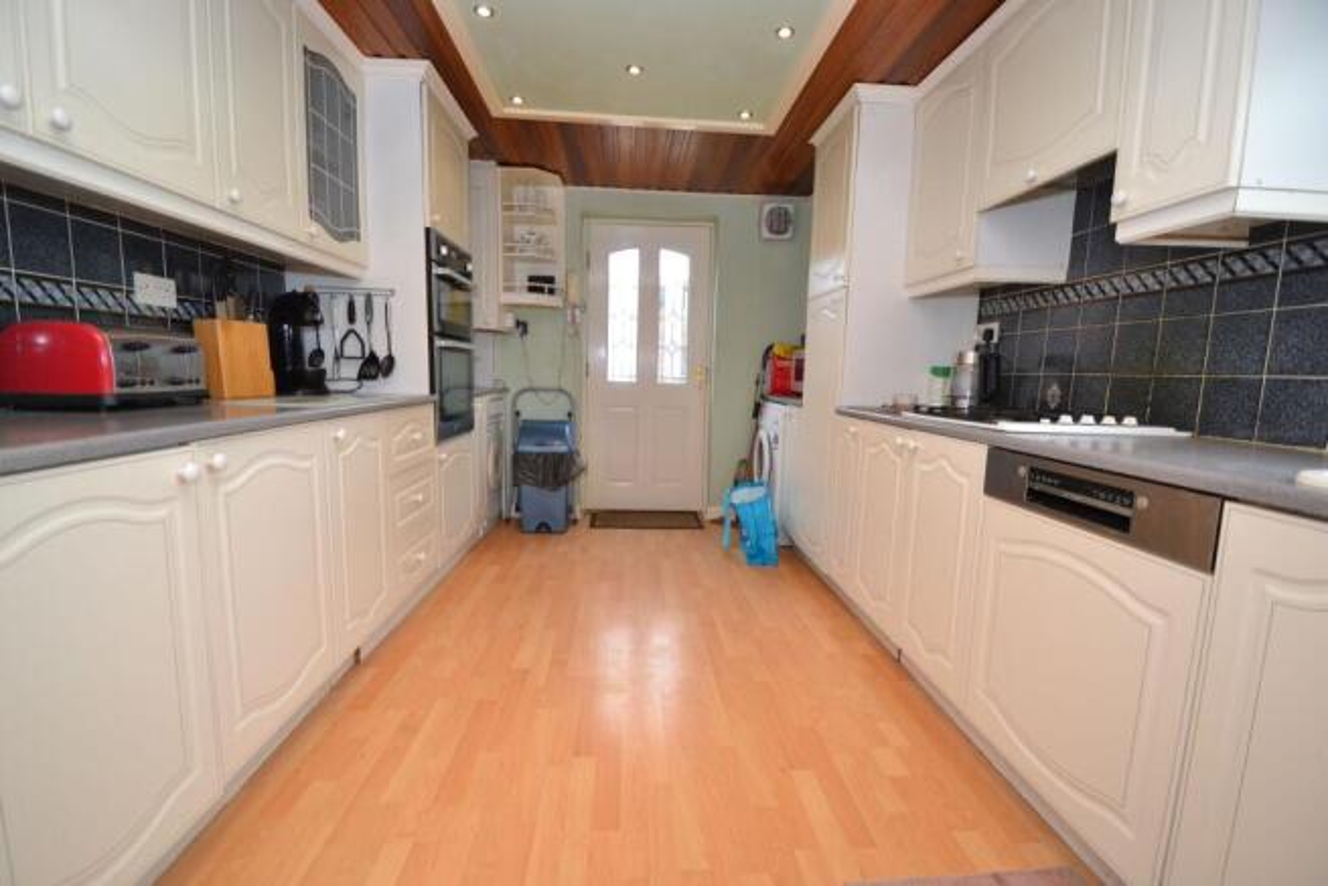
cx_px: 664
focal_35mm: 15
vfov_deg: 77.4
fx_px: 553
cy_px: 443
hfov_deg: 100.4
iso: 400
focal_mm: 10
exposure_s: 1/60
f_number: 3.5
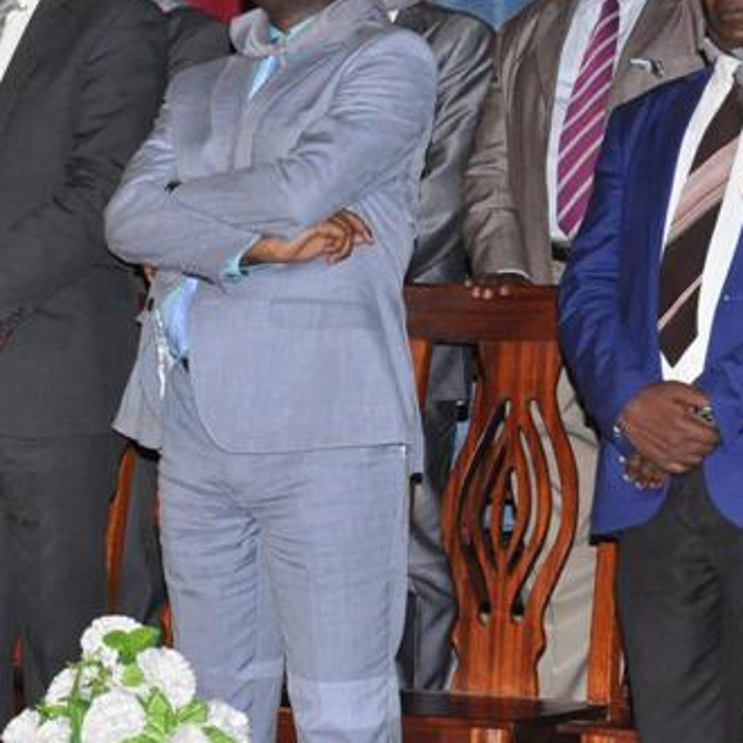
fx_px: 3359
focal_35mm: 138
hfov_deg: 12.5
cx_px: -1
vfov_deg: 12.6
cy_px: 319
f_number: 7.1
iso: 1600
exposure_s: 1/100
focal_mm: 35
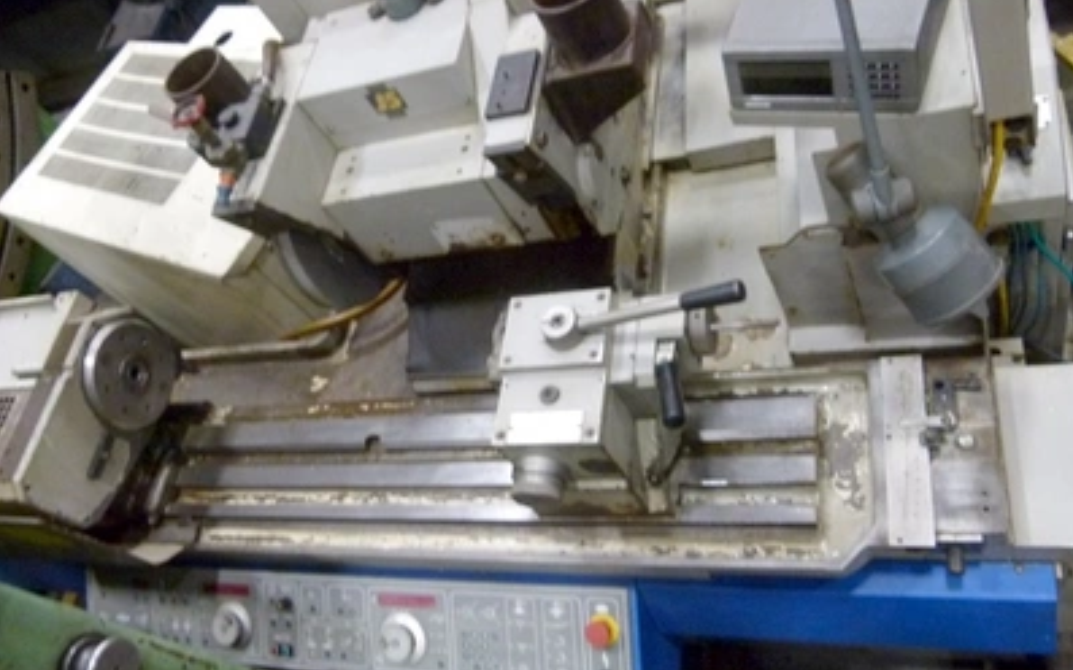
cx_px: 538
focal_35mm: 31
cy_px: 303
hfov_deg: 61.2
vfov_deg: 40.5
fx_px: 906
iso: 400
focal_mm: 5.2
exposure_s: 1/25
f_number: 2.9
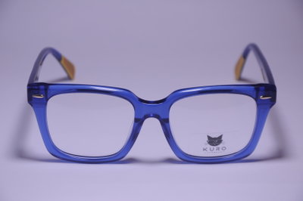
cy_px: 100
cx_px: 152
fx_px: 1325
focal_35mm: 158
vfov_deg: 8.7
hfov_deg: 13.1
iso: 200
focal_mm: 105
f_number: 5.6
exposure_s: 1/125
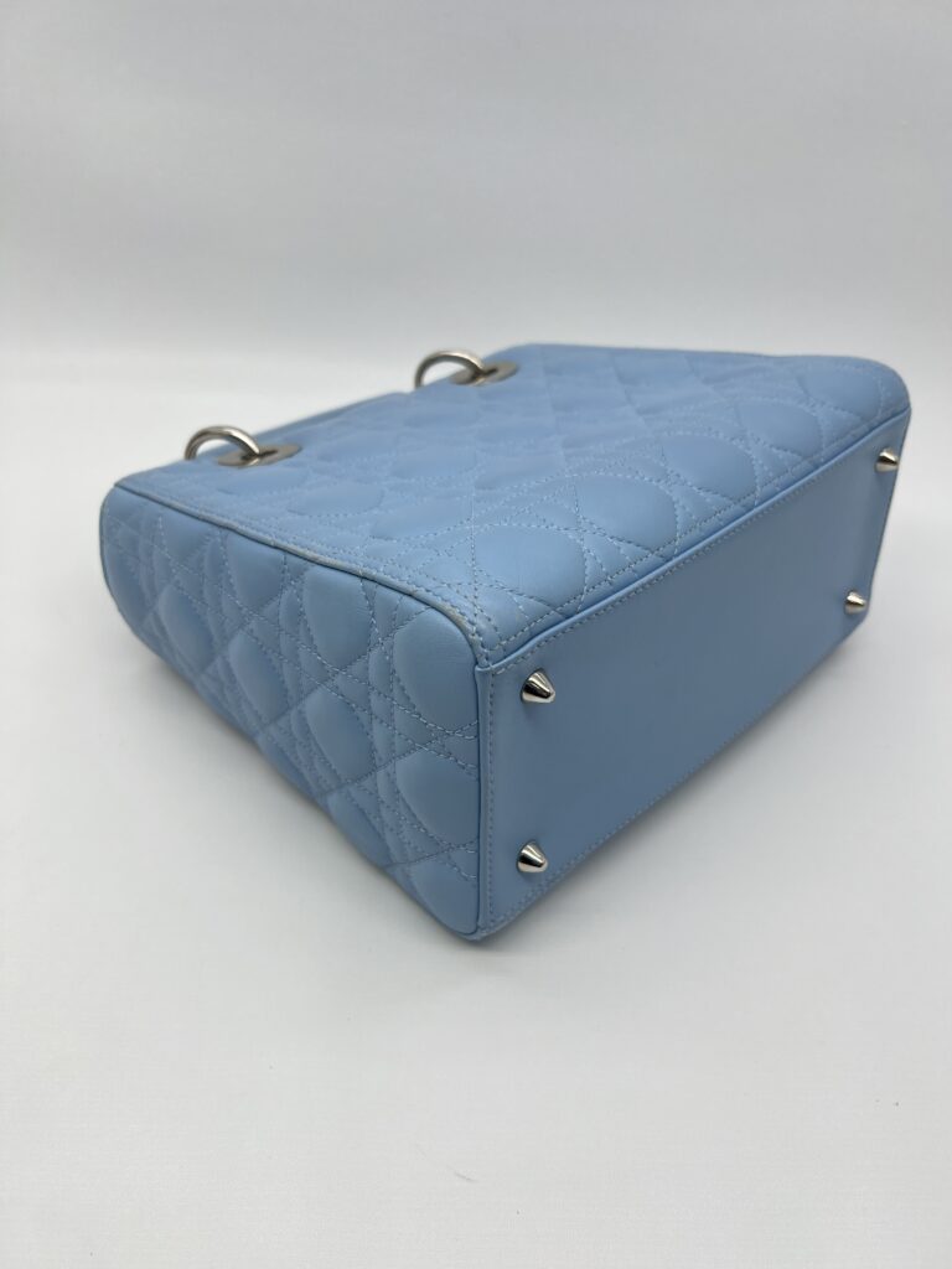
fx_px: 953
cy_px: 634
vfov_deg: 67.3
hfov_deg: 53.1
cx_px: 476
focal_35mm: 26
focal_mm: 5.7
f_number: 1.5
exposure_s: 1/291
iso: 40
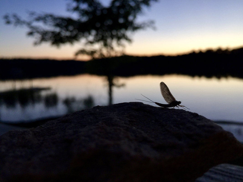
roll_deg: +1.1
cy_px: 91
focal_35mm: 29
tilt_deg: -6.8
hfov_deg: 61.7
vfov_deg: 48.2
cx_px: 122
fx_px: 204
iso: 40
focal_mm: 4.15
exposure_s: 1/30
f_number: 2.2
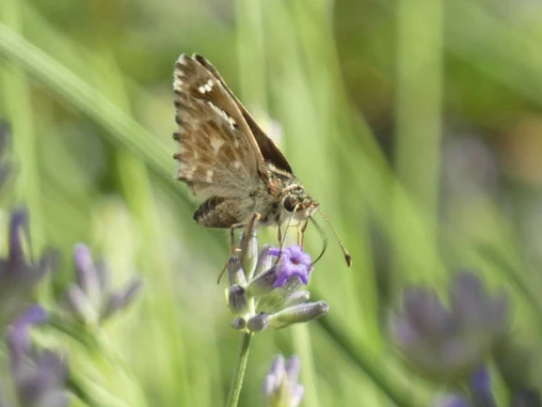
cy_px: 206
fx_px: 9551
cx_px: 276
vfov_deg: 2.4
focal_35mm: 610
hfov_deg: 3.3
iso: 160
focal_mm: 86.7
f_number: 5.6
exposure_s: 1/100
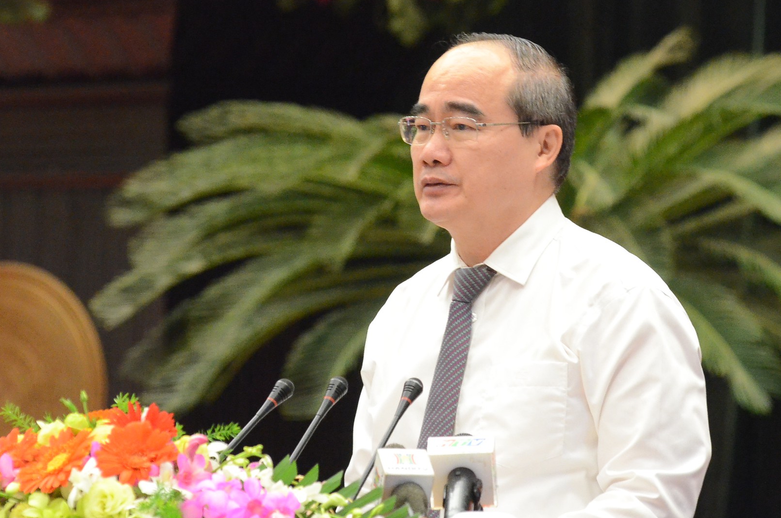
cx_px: 462
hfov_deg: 5.5
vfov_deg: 3.7
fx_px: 8076
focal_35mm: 373
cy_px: 242
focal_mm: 200
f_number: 6.3
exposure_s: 1/60
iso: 6400
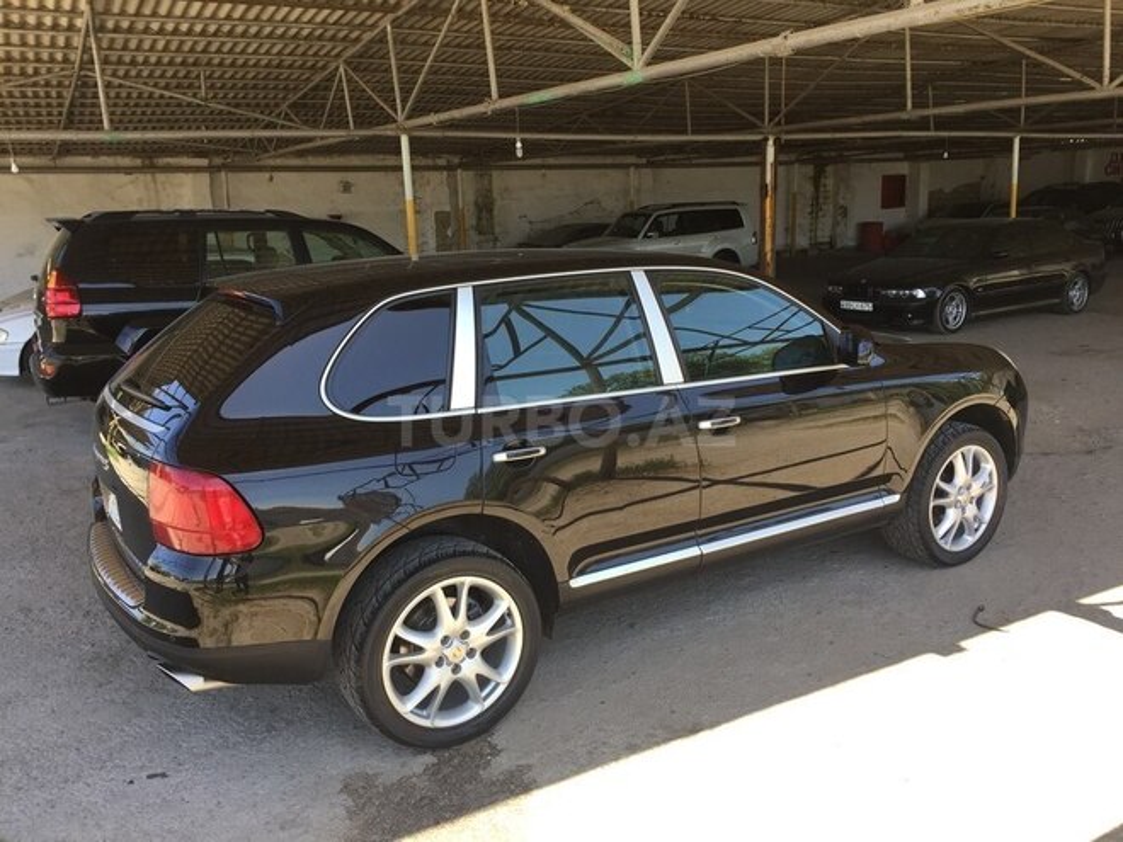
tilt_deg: -11.9
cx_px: 562
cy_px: 421
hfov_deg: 61.7
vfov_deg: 48.2
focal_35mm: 29
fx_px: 941
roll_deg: +1.8
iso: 32
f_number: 2.2
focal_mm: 4.15
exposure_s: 1/257
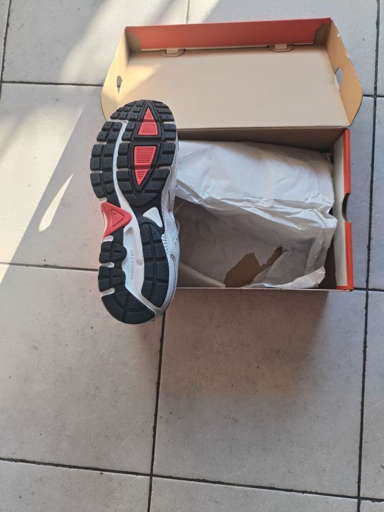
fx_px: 385
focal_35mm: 26
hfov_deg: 53.1
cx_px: 192
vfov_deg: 67.3
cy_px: 256
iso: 100
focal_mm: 4.75
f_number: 1.8
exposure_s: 1/136
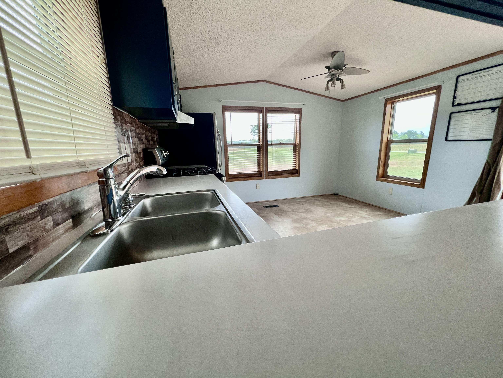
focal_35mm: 13
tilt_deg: -12.5
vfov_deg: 89.9
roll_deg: +0.7
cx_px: 252
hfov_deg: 106.2
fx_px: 189
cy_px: 189
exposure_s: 1/99
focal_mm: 1.57
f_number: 1.8
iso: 160
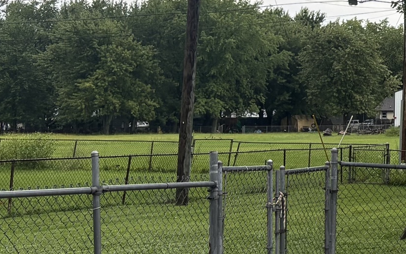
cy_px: 46
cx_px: 705
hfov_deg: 17.1
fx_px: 1129
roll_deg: +0.3
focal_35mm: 102
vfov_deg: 12.8
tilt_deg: +4.2
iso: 50
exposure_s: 1/634
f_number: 1.6
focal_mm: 5.96
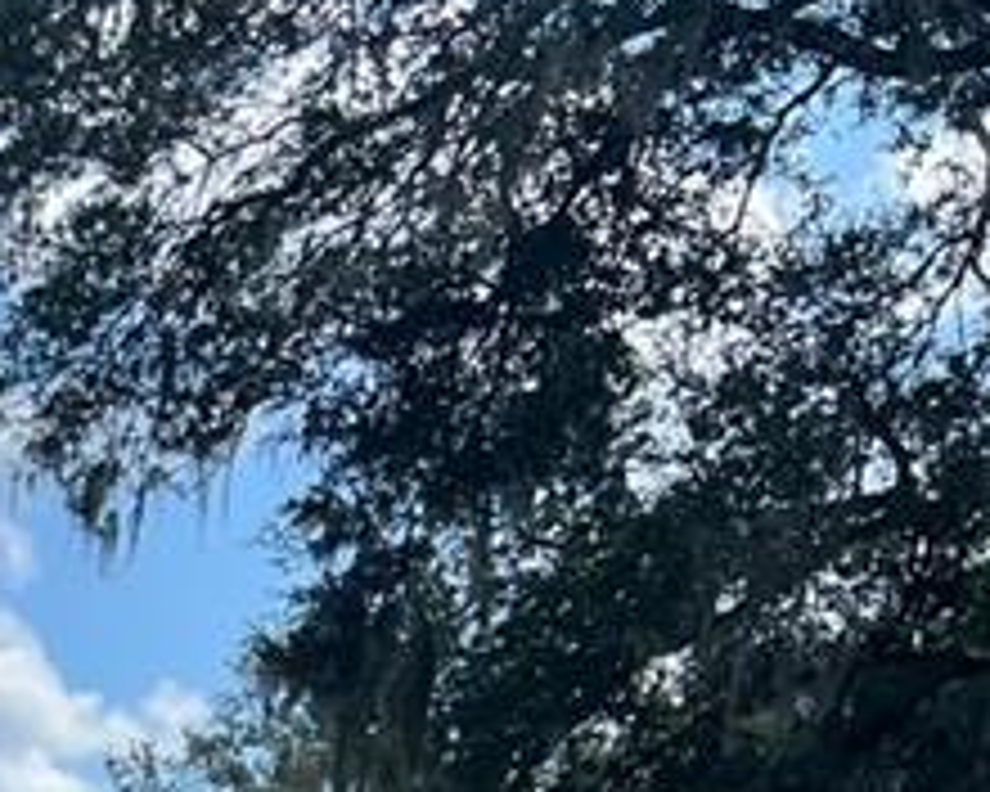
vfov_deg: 11.9
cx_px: -1120
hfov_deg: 13.4
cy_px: 1490
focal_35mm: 118
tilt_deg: +1.3
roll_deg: -0.6
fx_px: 3457
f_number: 1.5
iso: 50
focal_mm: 5.7
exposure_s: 1/4444
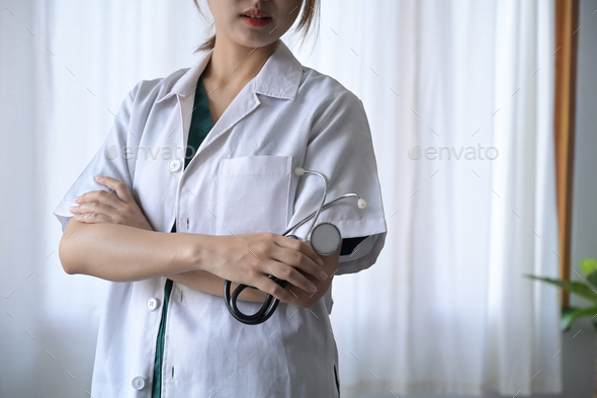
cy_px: 199
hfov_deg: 32.4
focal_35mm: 62
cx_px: 298
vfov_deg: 21.9
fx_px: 1028
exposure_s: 1/640
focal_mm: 62
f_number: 4
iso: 800
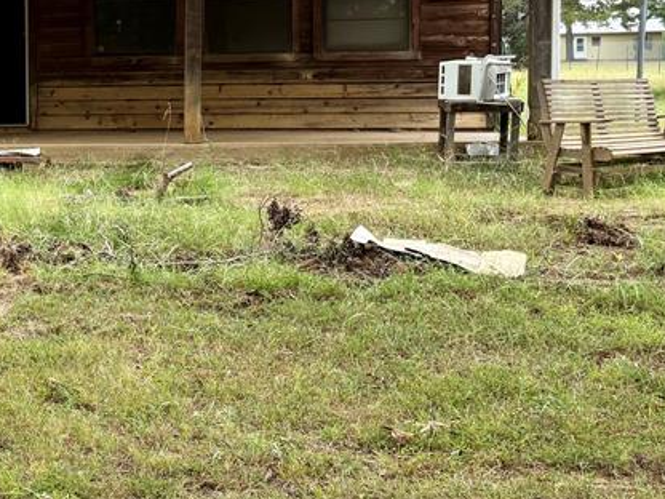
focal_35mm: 64
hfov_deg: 27.1
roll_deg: +1.3
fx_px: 1229
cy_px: 173
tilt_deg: -2.4
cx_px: -113
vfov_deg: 22.8
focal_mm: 5.96
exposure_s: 1/820
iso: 64
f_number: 1.6
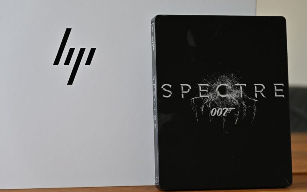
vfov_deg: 10.9
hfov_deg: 17.4
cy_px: 95
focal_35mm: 120
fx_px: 1004
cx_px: 153
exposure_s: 1/125
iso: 640
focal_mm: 78
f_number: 4.8
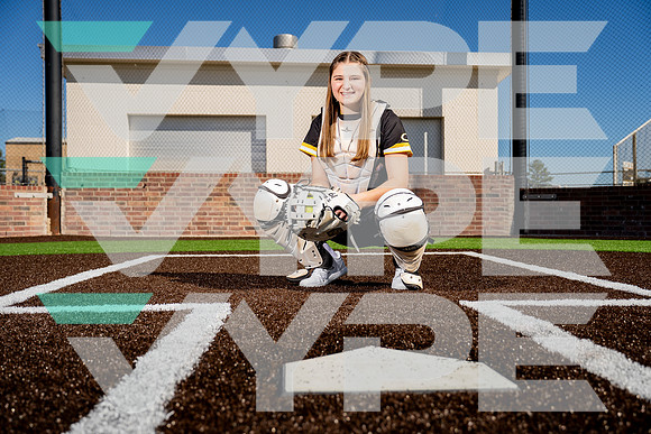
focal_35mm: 35
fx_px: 633
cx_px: 326
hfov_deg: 54.4
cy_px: 217
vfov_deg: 37.9
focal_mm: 35
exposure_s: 1/1000
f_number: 4
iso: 100
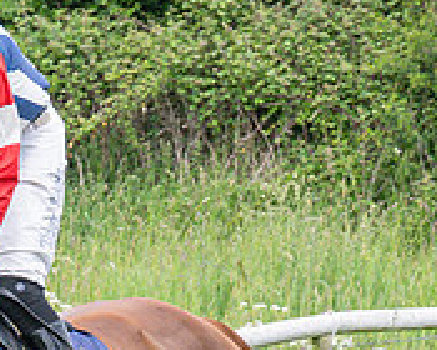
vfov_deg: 2.4
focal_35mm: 637
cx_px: -178
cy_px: 347
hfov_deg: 3.0
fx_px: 8239
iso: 400
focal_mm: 92
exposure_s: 1/1000
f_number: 5
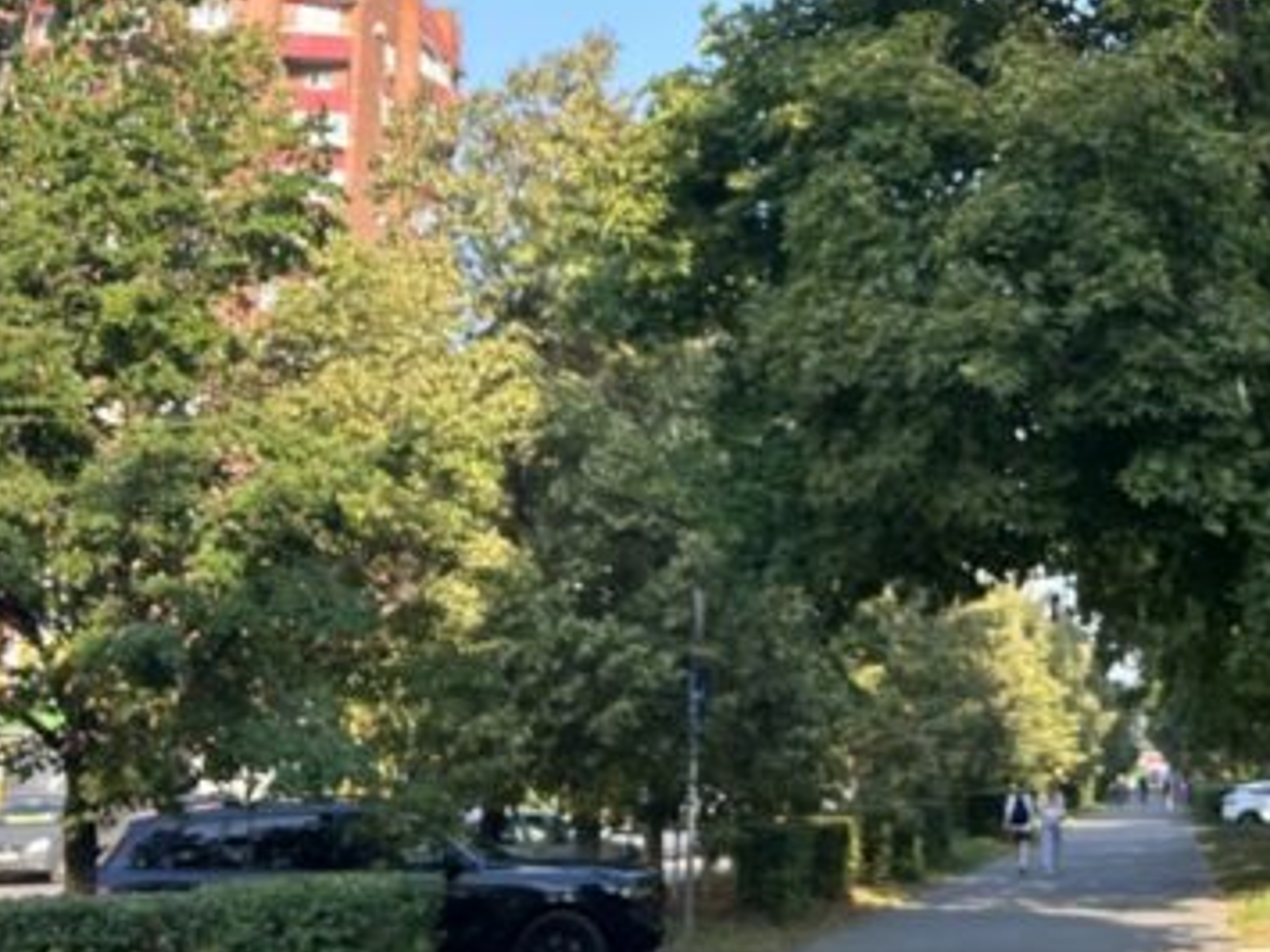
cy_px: -47
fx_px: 2751
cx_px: 1077
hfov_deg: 25.4
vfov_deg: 19.0
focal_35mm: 75
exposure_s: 1/1019
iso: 50
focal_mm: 5.7
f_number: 1.5
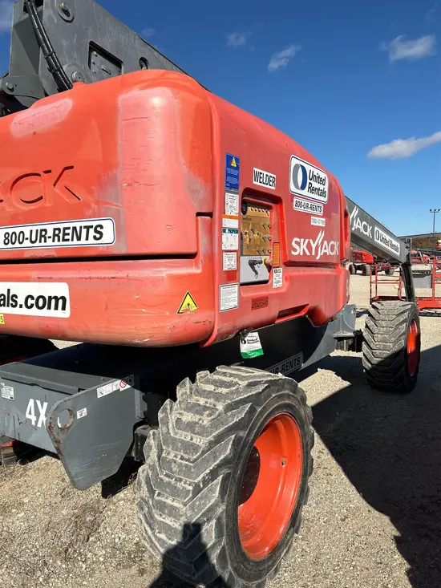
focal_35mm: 26
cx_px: 220
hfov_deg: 53.1
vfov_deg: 67.3
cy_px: 294
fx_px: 442
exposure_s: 1/5587
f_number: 1.5
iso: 50
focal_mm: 5.7
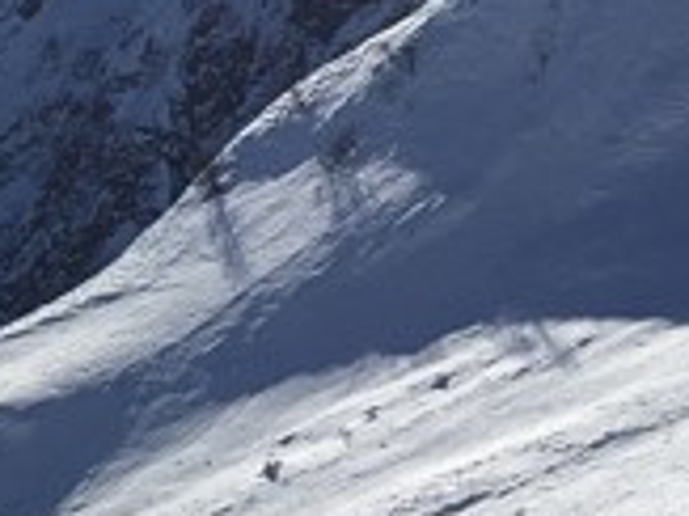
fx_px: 2367
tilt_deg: -3.1
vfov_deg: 12.2
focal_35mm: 119
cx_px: -577
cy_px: -72
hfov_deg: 14.4
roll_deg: -1.1
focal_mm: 4.15
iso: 32
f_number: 2.2
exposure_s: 1/5650
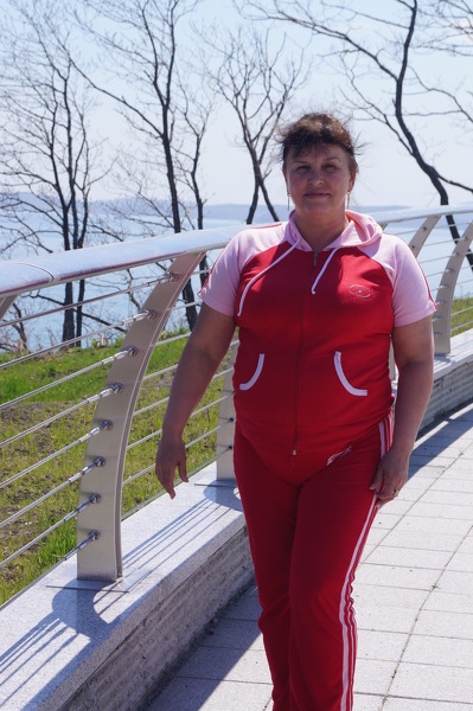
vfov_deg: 24.6
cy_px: 356
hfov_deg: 16.5
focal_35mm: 82
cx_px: 236
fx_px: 1629
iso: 100
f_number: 13
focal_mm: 55
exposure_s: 1/160
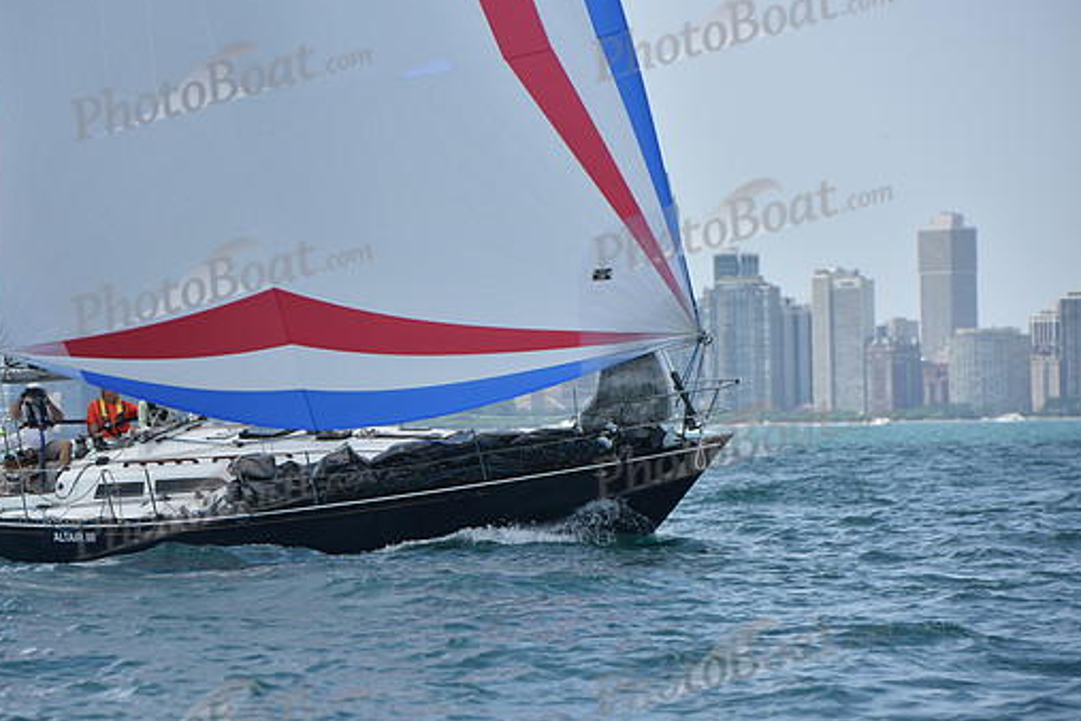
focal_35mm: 223
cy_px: 364
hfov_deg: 9.2
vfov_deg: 6.2
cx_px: 484
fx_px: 6696
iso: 250
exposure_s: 1/1250
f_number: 7.1
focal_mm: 195
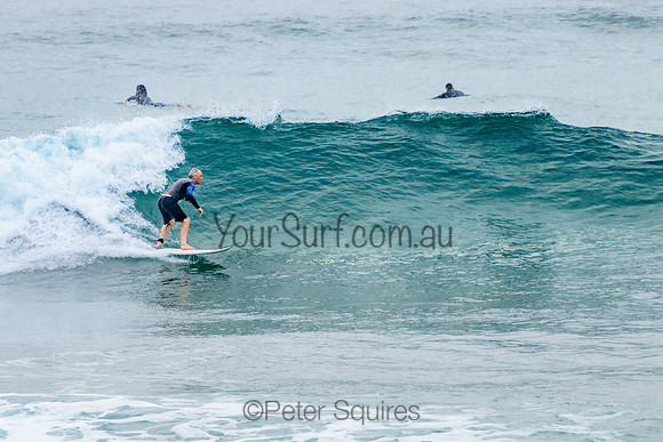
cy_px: 221
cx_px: 331
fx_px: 10121
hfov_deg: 3.8
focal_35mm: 549
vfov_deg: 2.5
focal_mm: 400
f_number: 5.6
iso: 500
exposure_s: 1/1250
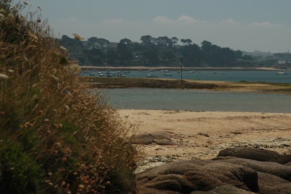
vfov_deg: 12.1
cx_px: 198
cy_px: 65
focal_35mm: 113
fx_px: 910
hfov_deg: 18.1
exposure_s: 1/400
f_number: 7.1
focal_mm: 55
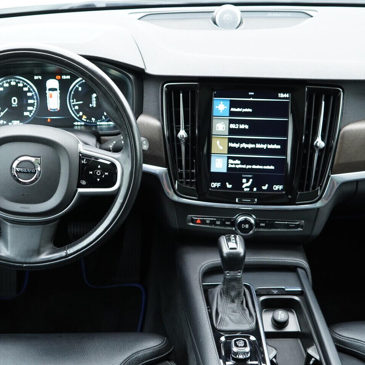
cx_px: 162
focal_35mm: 46
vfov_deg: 36.8
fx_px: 549
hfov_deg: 36.7
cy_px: 182
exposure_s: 1/40
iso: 500
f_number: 2.8
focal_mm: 24
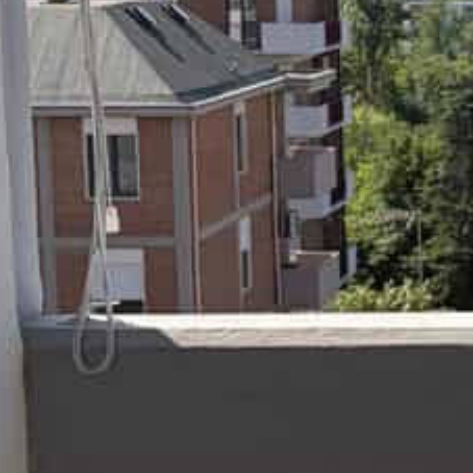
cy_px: 209
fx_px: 2133
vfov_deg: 12.6
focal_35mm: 138
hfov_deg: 11.6
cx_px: 873
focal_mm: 6
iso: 50
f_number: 1.6
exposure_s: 1/3623
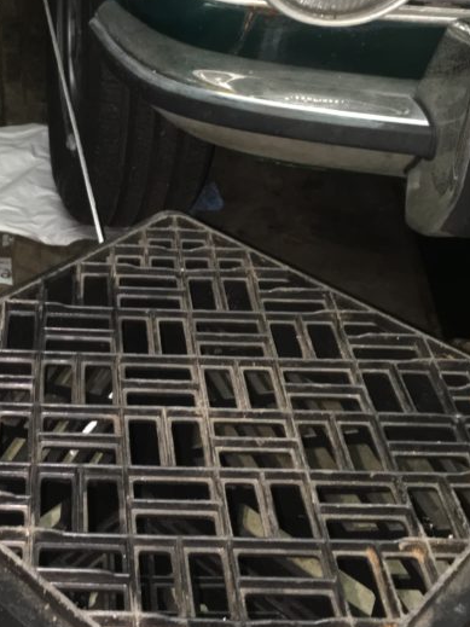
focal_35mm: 57
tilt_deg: -30.4
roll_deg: -0.9
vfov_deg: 33.5
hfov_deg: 25.2
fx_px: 1032
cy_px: 213
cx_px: 88
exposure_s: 1/16
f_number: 2.2
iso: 80
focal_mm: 4.15
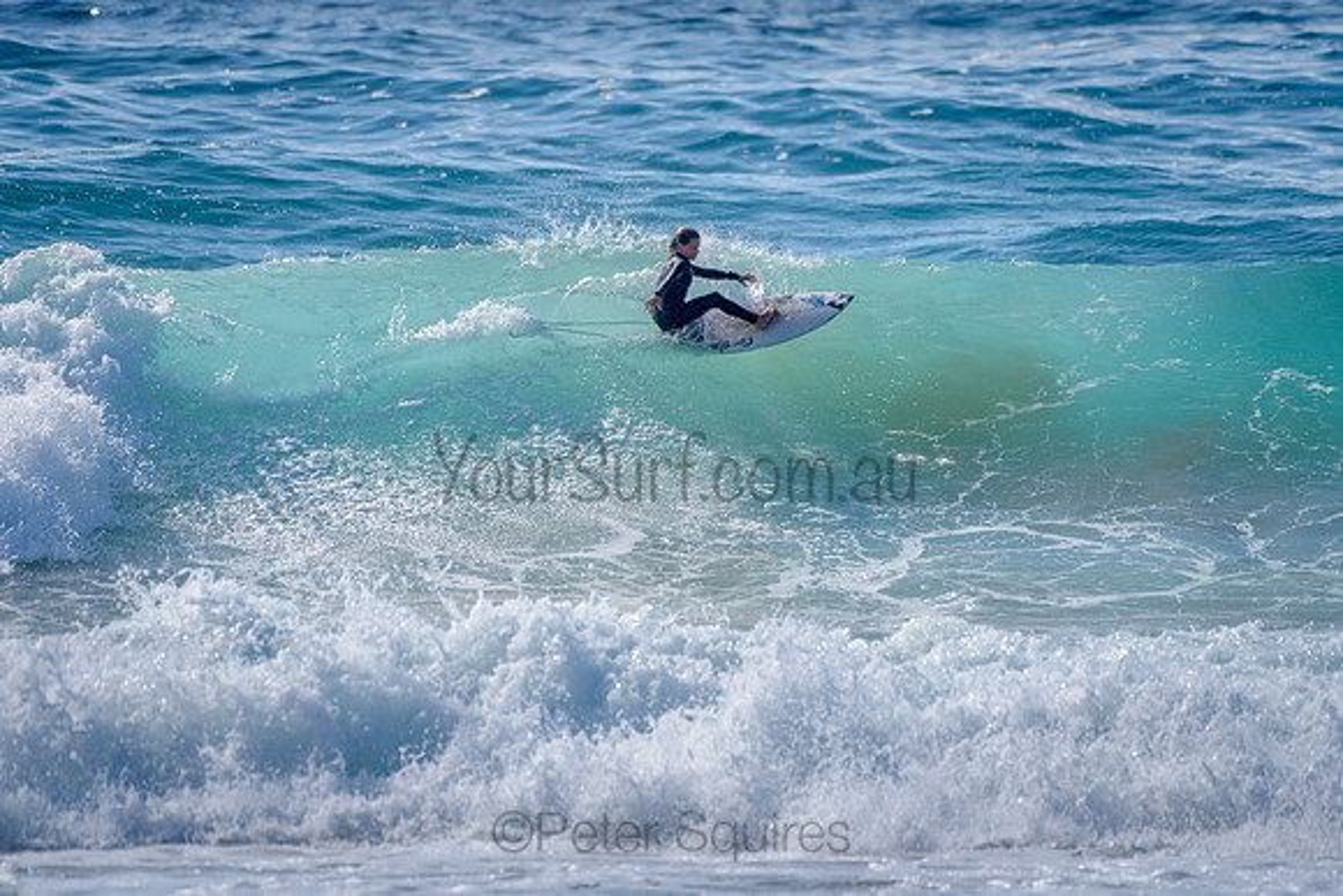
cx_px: 668
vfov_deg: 2.2
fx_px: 22879
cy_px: 347
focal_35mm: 613
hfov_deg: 3.4
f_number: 5.6
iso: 140
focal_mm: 500
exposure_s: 1/2000
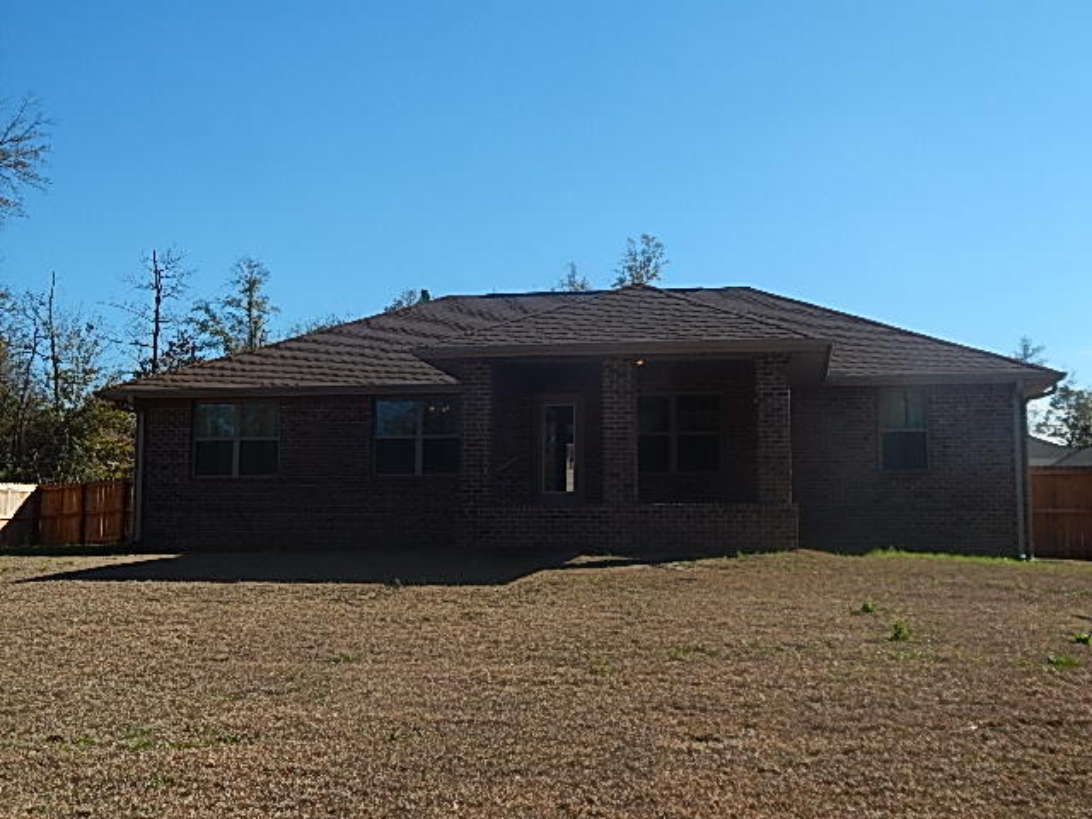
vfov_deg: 33.6
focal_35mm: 43
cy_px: 410
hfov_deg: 43.9
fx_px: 1356
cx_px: 546
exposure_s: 1/1000
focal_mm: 7.7
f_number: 3.6
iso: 125
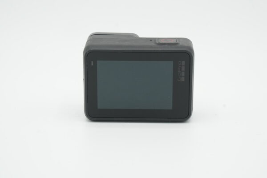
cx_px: 134
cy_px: 89
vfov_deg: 13.0
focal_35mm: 105
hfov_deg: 19.5
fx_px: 779
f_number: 13
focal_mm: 70
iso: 1000
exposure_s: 1/250
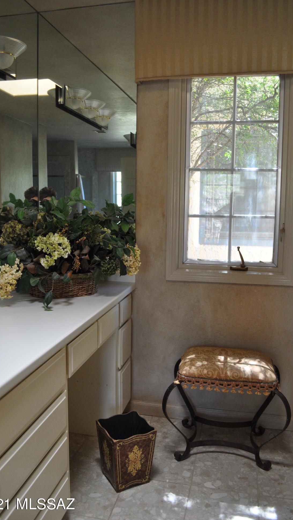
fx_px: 400
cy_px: 261
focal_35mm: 29
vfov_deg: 66.1
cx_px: 144
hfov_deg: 40.2
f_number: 4
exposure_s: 1/60
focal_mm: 18
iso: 720
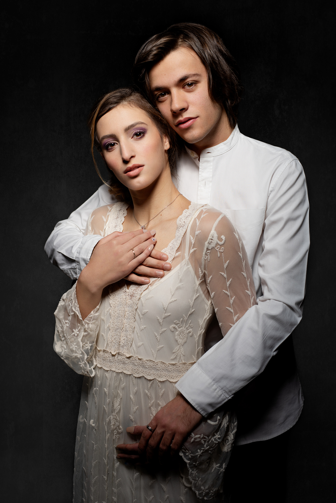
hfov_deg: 27.0
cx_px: 168
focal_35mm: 50
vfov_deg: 39.6
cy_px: 252
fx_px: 700
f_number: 5.6
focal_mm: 50
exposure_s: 1/250
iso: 100
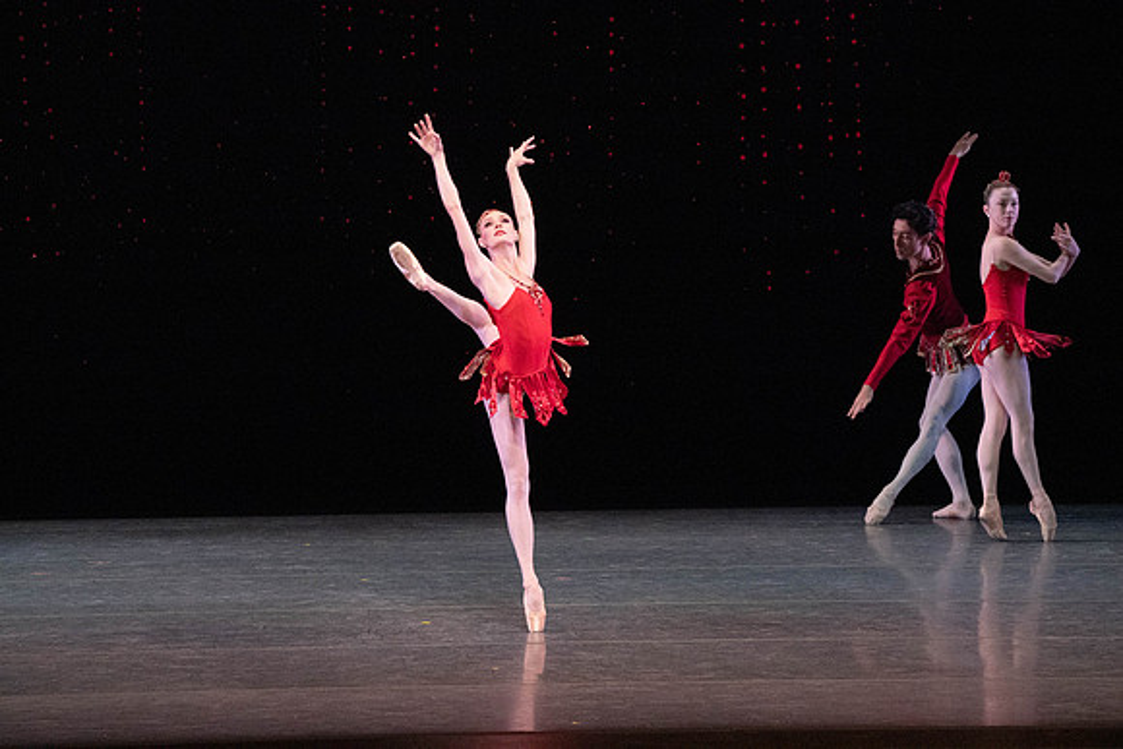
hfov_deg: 7.1
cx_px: 562
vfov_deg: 4.7
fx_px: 9079
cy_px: 374
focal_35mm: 291
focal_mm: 291
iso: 16000
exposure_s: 1/500
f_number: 11
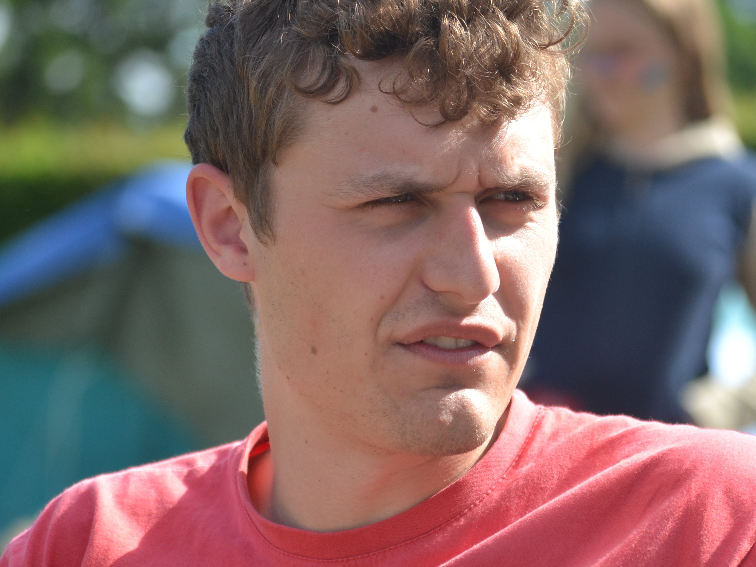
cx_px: 378
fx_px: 4739
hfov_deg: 9.1
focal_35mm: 217
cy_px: 402
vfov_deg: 6.8
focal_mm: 100
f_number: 4.5
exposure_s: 1/1000
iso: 400
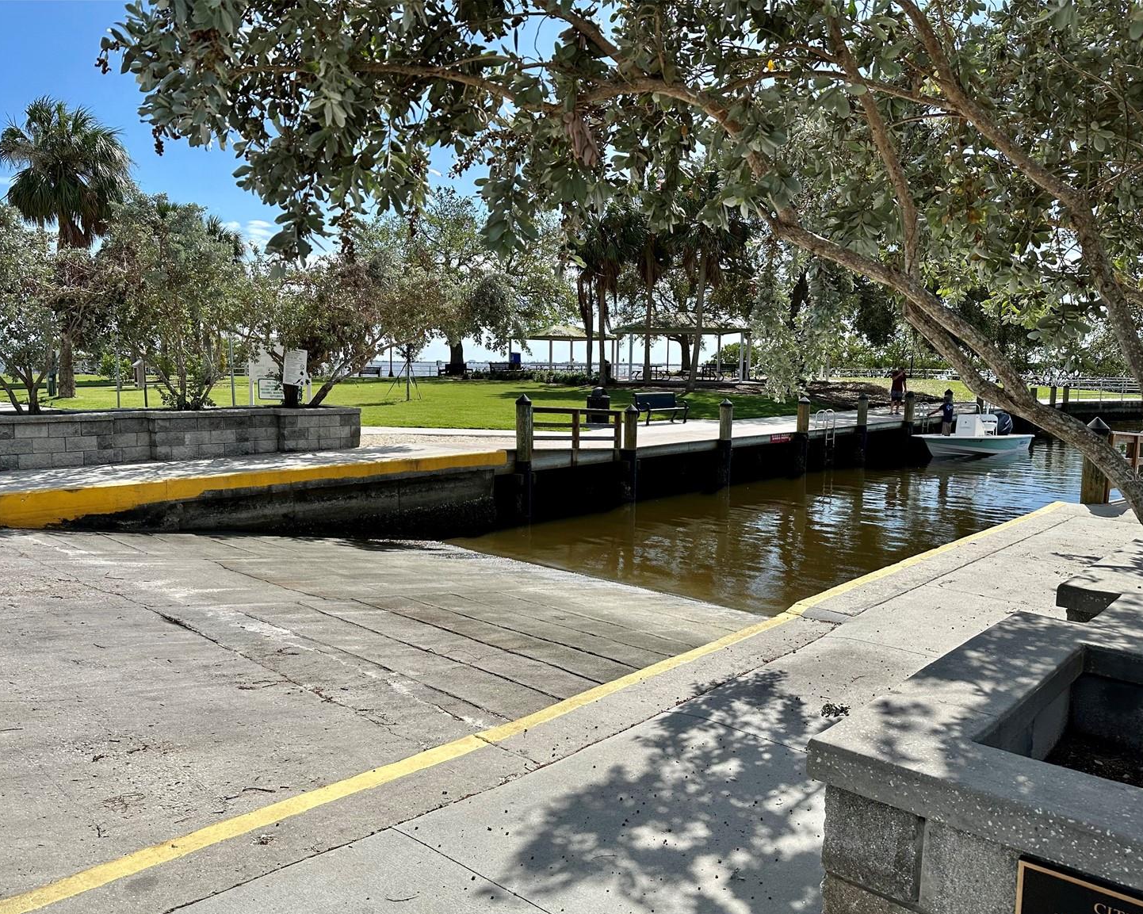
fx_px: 879
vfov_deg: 54.9
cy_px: 475
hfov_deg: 66.0
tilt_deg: -6.4
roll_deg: -0.8
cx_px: 566
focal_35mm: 26
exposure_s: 1/5525
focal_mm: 6.86
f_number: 1.78
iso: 80
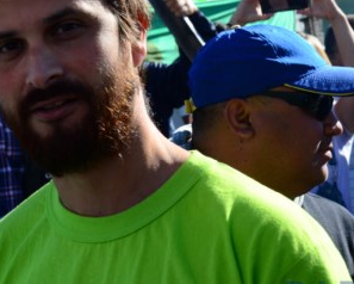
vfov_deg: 12.7
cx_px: 120
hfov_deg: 15.9
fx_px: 1269
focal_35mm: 121
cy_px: 88
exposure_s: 1/160
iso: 100
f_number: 7.1
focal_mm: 40
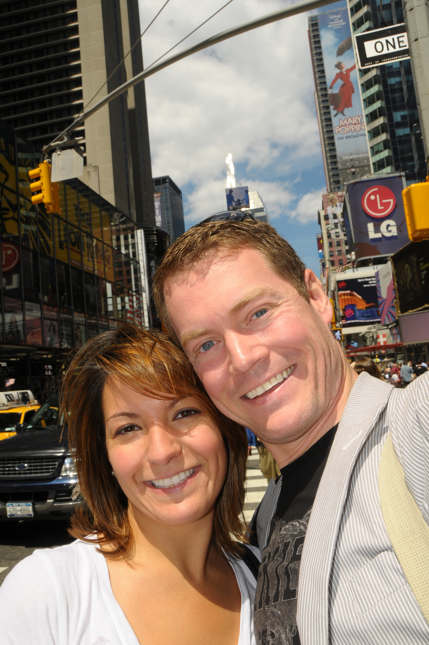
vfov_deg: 62.0
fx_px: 538
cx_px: 214
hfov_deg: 43.5
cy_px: 322
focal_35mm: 30
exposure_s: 1/250
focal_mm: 20
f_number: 14
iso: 200
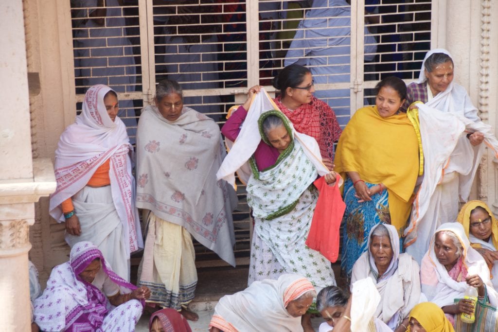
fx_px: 2698
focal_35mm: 195
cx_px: 249
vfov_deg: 7.0
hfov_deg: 10.5
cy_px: 166
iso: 320
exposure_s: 1/200
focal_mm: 130
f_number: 6
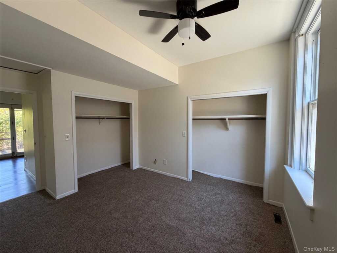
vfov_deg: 85.7
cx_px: 168
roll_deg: +0.5
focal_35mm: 14
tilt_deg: -3.0
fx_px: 136
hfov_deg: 102.1
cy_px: 126
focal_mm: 2.22
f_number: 2.2
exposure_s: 1/121
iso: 250
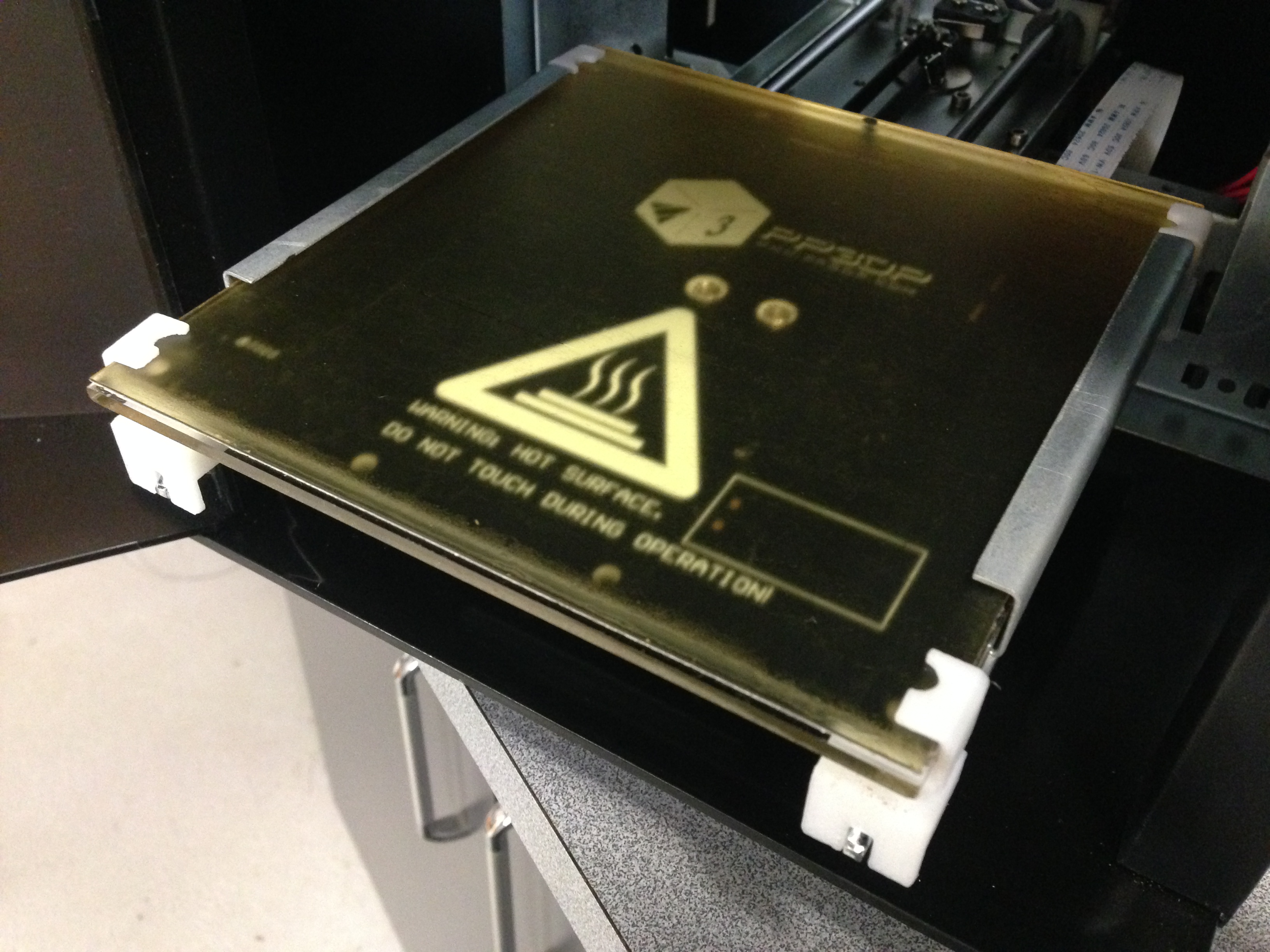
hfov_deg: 55.4
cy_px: 476
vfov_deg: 42.9
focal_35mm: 33
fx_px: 1211
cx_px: 635
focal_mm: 4.12
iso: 500
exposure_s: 1/15
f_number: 2.4
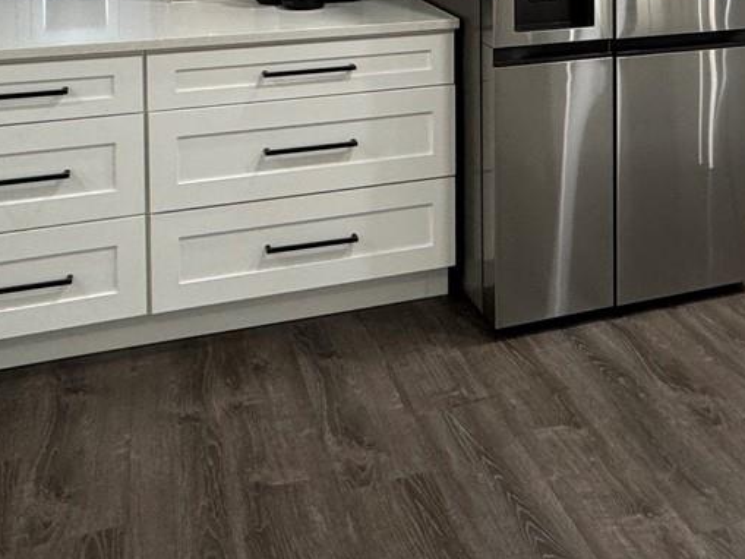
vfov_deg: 28.7
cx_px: 483
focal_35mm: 44
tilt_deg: -4.1
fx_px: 947
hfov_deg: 42.5
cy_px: -104
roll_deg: -0.8
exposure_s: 1/120
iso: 200
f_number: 2.2
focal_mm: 2.22
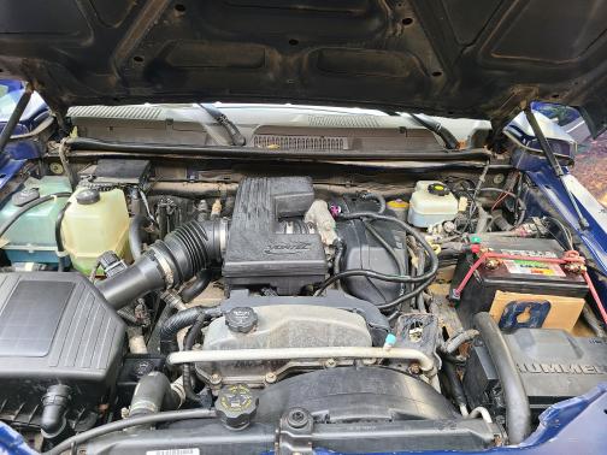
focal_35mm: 26
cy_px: 228
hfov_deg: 67.3
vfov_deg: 53.1
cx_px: 304
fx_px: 456
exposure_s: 1/60
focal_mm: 5.4
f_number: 1.8
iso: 100
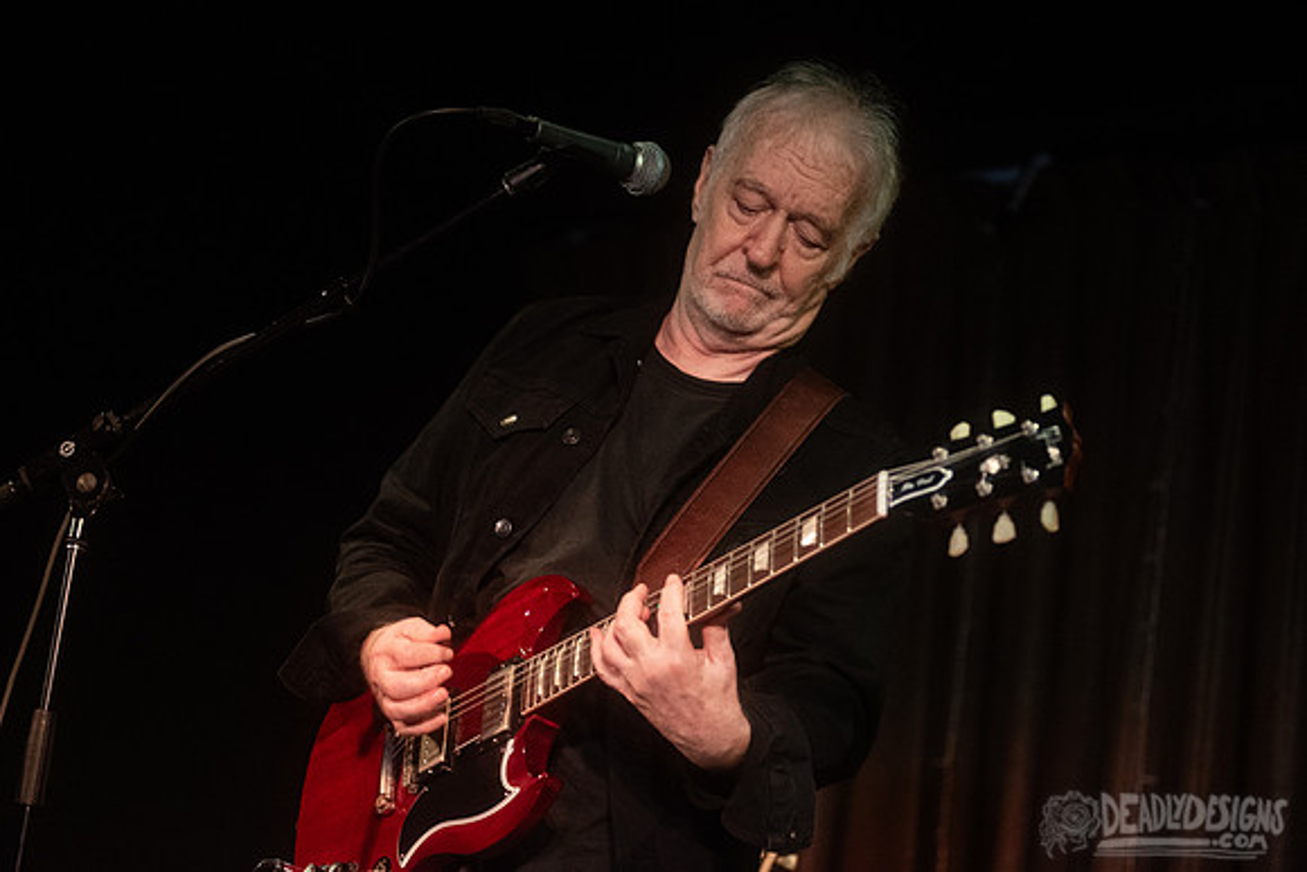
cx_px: 676
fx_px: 3192
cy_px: 393
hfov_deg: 23.1
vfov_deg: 15.6
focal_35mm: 88
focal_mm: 80
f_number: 3.2
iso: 2500
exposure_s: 1/160
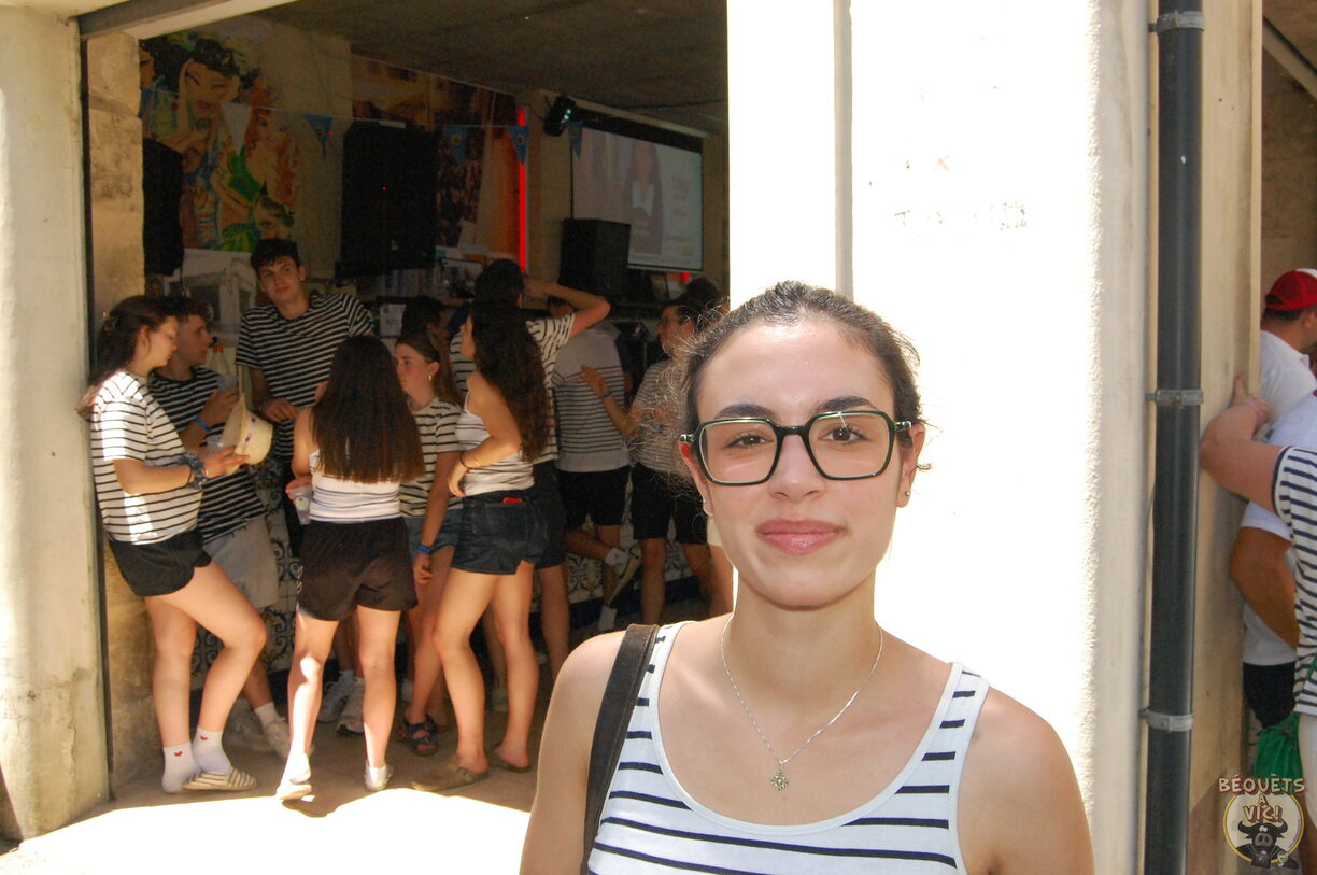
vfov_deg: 38.3
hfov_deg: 55.2
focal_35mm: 34
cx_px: 658
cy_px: 438
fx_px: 1261
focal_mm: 23
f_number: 9
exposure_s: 1/500
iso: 1600
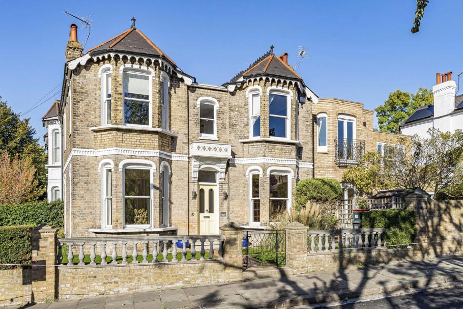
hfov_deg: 67.3
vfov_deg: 47.9
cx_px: 247
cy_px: 153
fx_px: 347
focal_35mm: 27
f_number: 8
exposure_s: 1/400
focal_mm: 24
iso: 200
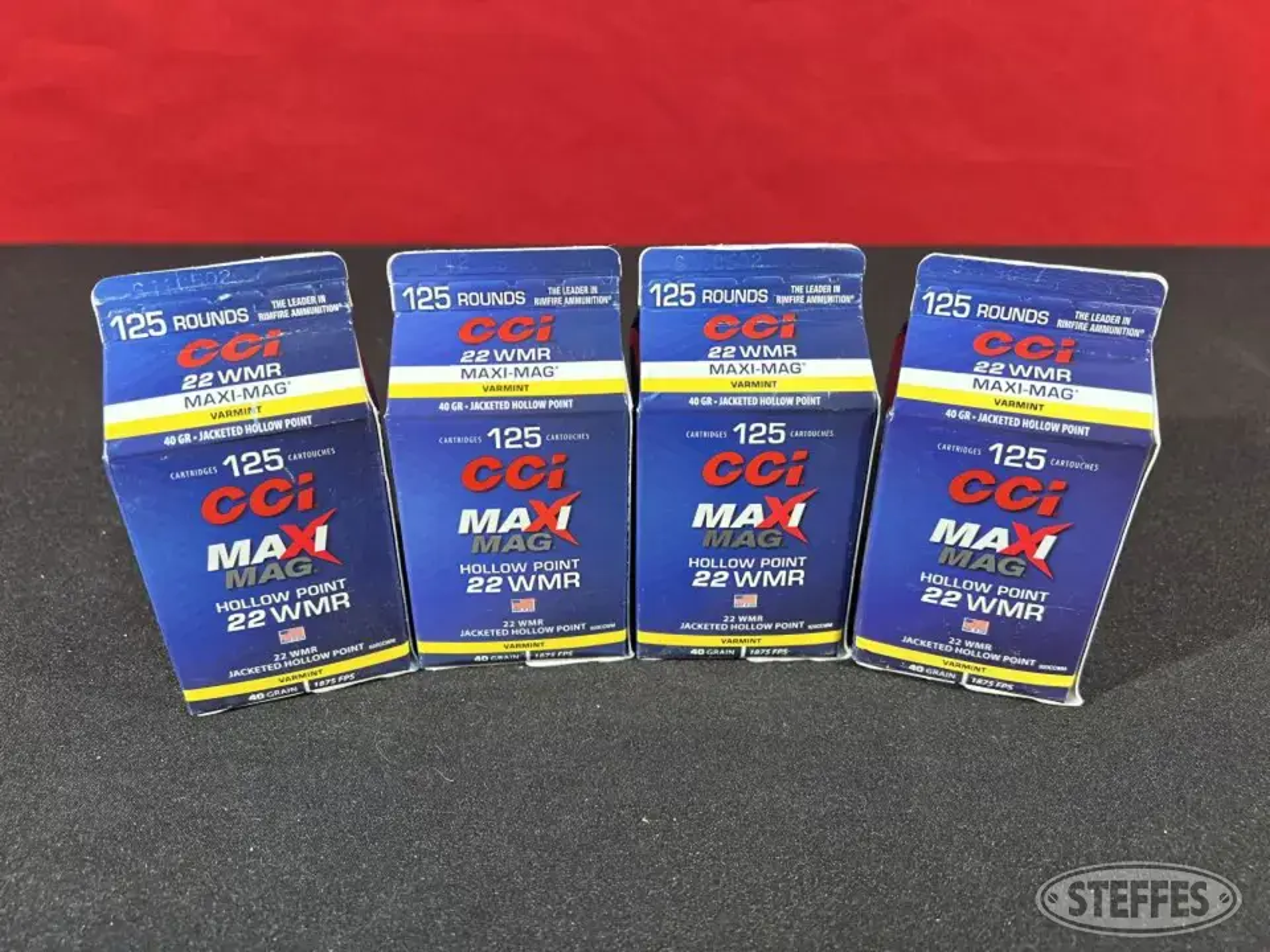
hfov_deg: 67.3
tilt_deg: -31.5
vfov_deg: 53.1
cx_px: 635
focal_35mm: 26
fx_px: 954
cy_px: 476
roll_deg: -0.6
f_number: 1.5
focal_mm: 5.7
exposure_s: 1/120
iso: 100
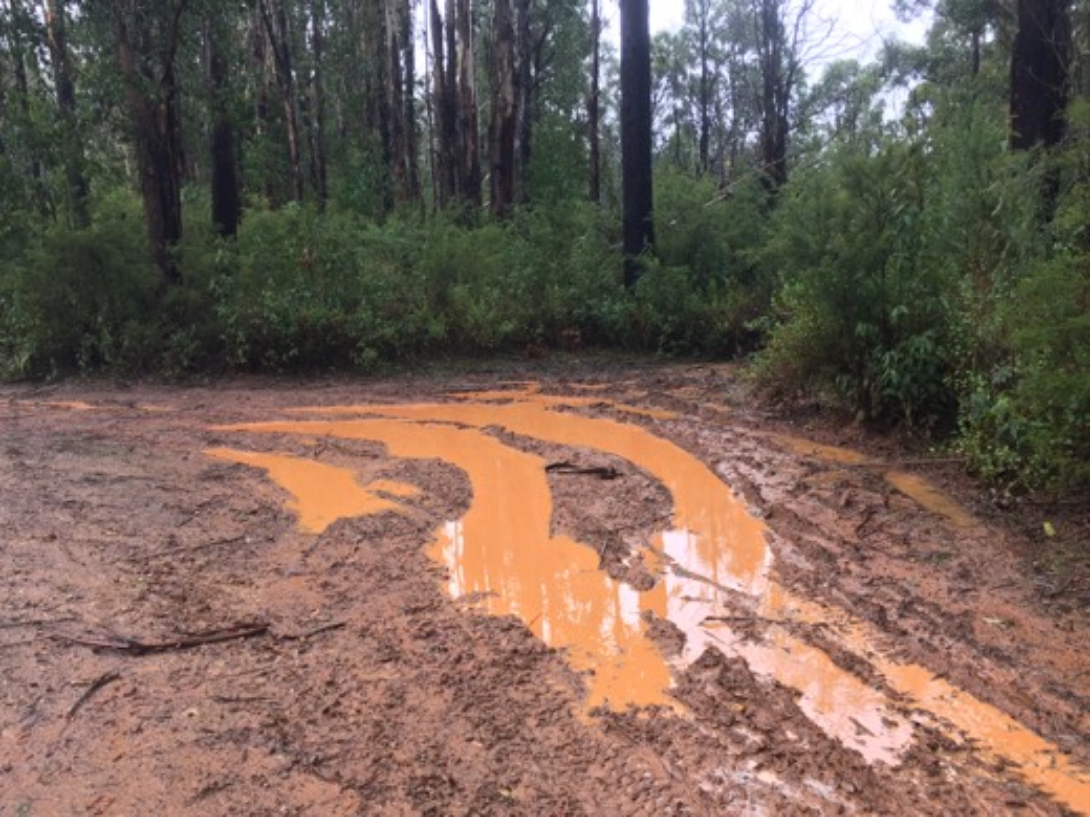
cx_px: 545
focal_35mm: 29
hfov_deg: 61.7
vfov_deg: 48.2
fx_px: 913
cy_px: 408
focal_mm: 4.15
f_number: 2.2
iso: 32
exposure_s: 1/30
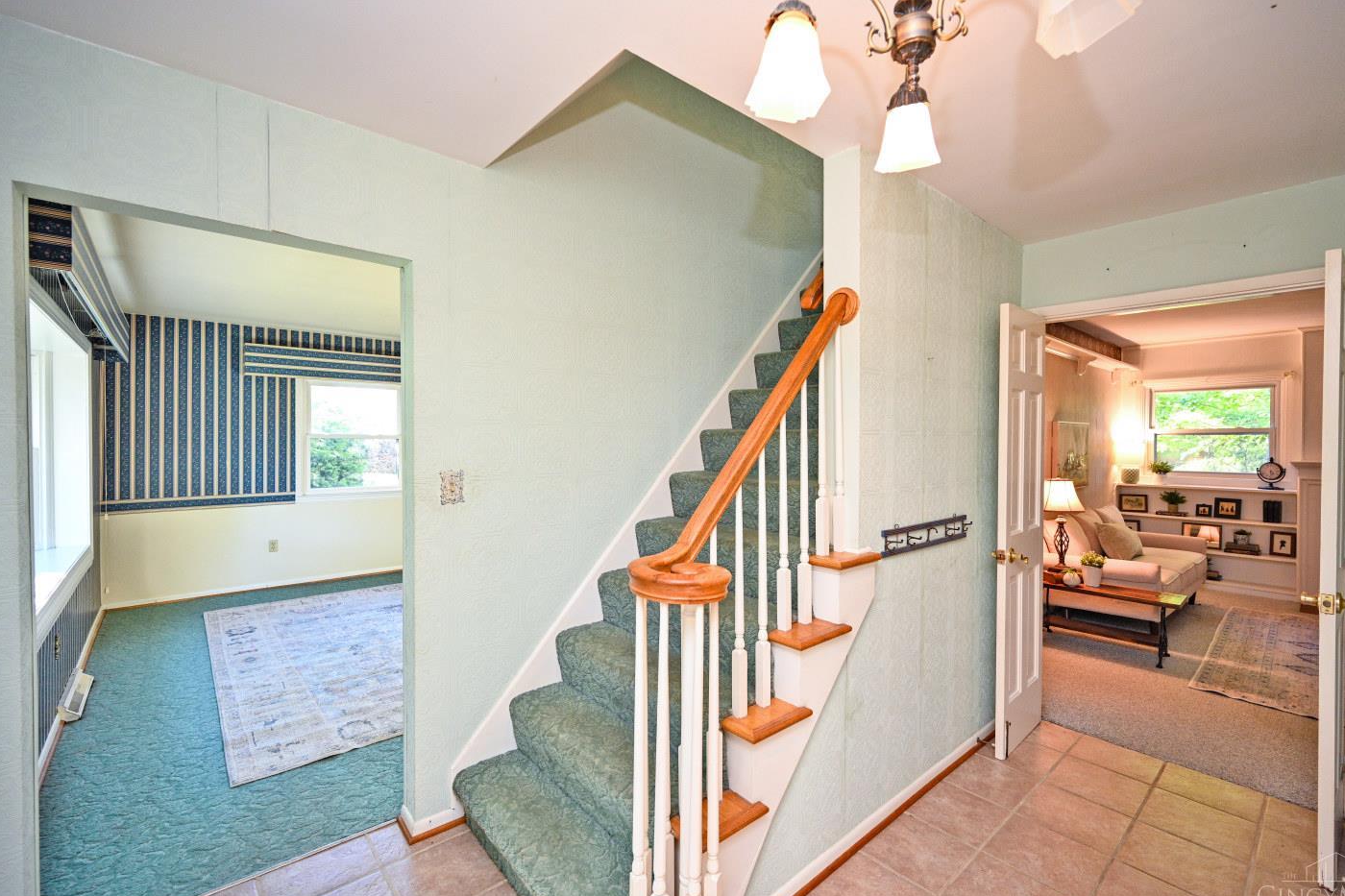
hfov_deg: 100.4
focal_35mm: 15
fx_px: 560
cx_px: 684
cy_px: 448
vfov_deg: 77.3
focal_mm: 14
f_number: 4
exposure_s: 1/60
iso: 1100
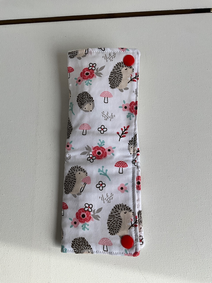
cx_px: 106
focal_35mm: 29
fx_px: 237
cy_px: 142
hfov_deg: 48.2
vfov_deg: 61.7
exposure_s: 1/446
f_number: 1.8
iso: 25
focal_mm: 3
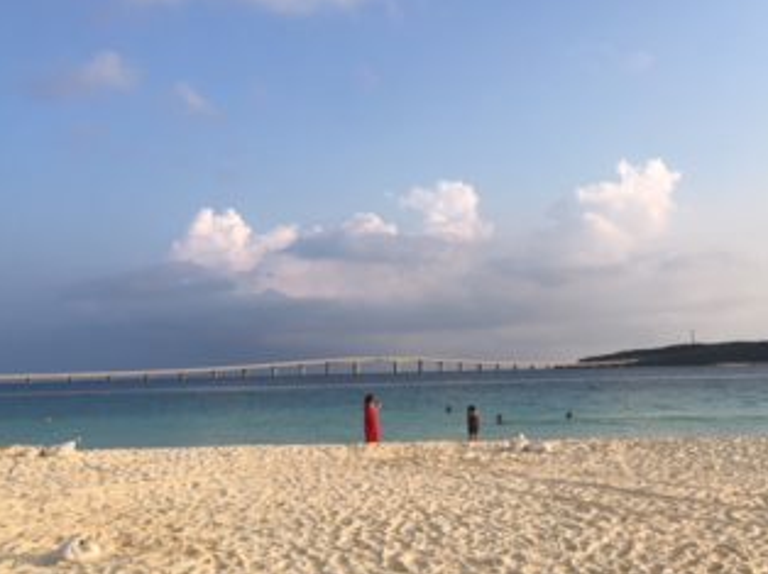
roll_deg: +1.5
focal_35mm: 37
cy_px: 266
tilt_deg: +6.0
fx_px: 820
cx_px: 404
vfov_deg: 38.6
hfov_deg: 50.2
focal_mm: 4.15
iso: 25
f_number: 2.2
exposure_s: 1/1326
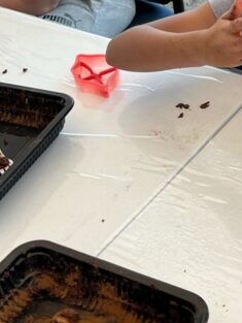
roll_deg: +1.7
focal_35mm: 85
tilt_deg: -31.8
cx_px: 280
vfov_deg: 22.6
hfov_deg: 16.7
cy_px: 57
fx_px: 792
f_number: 1.6
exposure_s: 1/122
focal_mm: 5.1
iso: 80
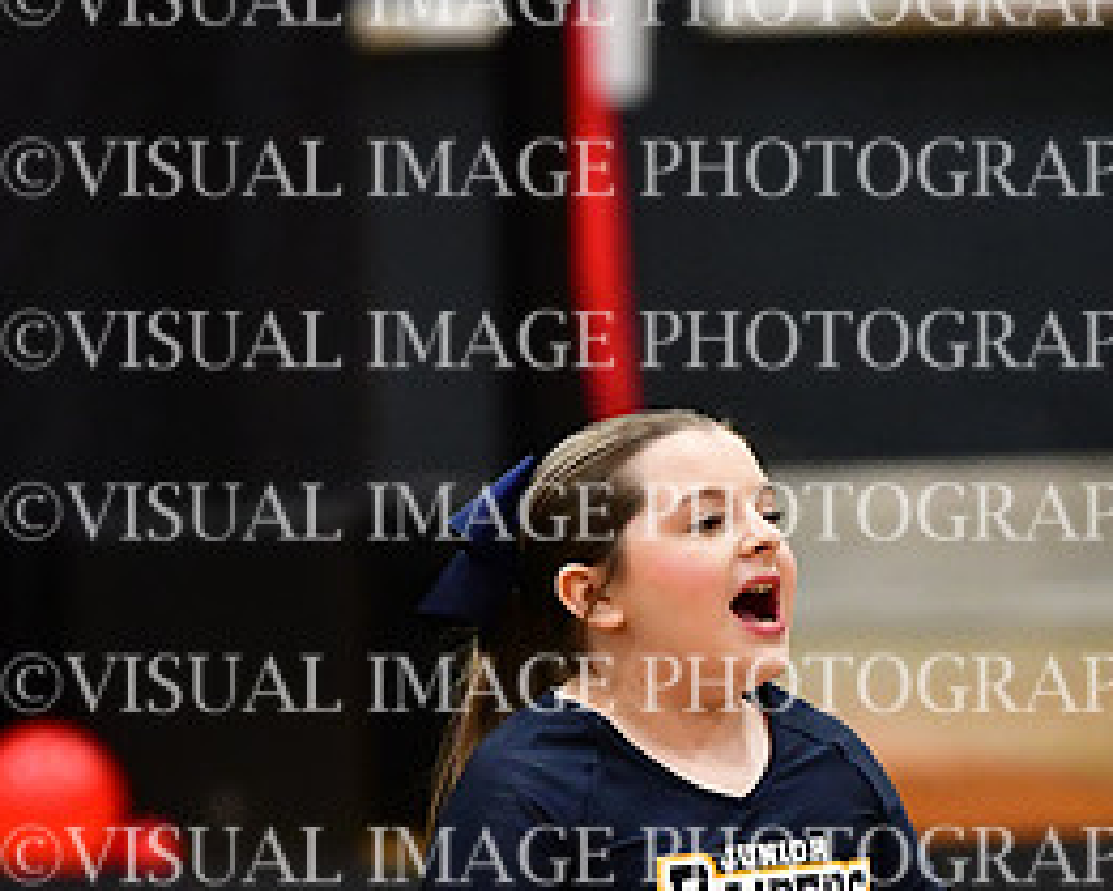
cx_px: 618
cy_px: 770
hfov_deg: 3.4
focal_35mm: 563
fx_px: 18552
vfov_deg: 2.8
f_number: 2.8
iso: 4000
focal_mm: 180
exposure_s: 1/800
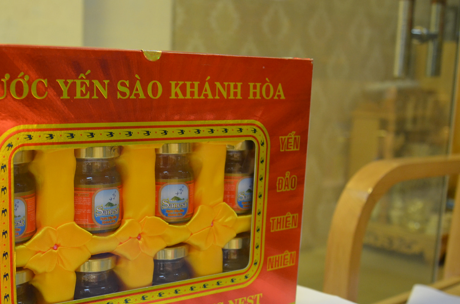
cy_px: 203
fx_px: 650
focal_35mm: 51
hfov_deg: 38.3
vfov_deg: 26.2
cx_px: 138
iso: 800
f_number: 3.5
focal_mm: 24
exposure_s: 1/50
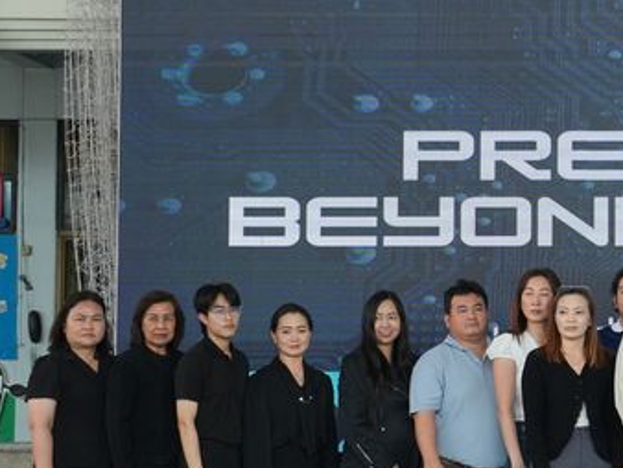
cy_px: 196
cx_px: 885
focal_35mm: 183
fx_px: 3303
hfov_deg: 10.5
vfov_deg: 8.1
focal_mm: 43
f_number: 5
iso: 320
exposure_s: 1/100
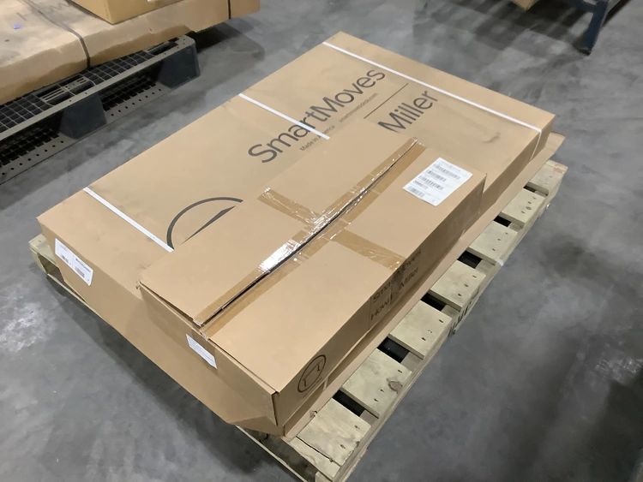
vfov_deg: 45.5
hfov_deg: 58.3
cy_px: 241
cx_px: 322
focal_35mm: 31
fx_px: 576
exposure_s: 1/40
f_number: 2.4
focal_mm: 3.3
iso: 250
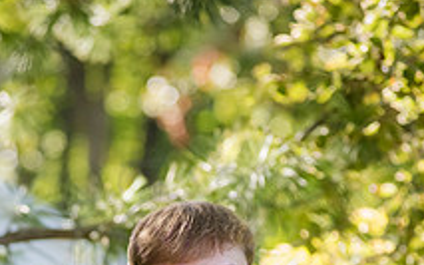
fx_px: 3350
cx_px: 169
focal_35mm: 290
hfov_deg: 7.2
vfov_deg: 4.5
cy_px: 424
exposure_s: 1/800
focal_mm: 135
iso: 800
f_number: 4.5
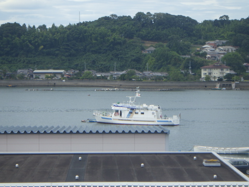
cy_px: 94
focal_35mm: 115
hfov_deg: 17.1
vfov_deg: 12.9
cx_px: 124
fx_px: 827
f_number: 5.2
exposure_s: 1/400
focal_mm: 20.6
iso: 125
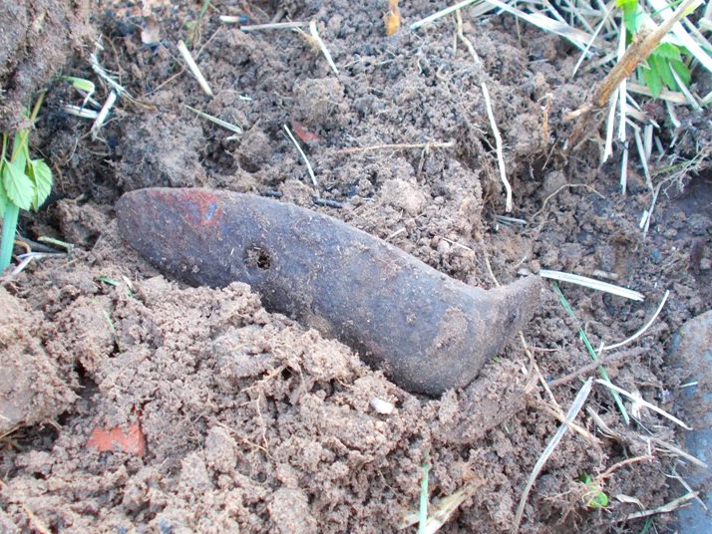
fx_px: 885
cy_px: 288
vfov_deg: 33.6
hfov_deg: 43.8
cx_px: 342
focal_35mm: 43
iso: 200
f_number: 3.4
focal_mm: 5.3
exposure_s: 1/13
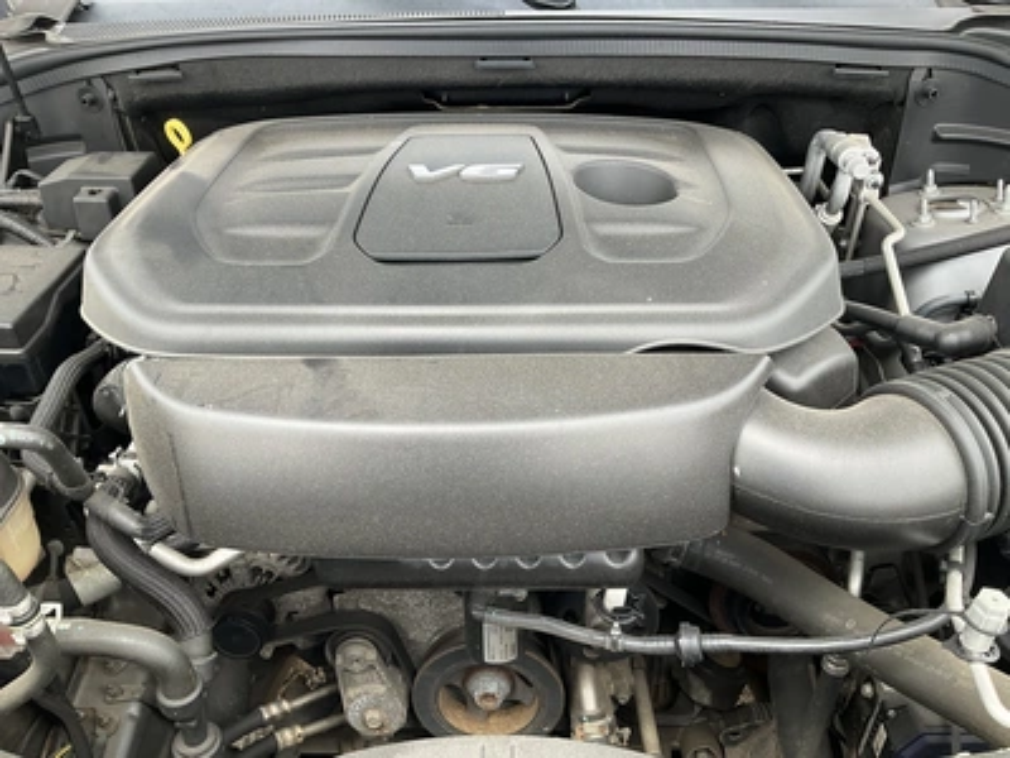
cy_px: 379
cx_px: 505
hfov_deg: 61.7
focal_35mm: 29
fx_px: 846
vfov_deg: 48.2
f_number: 1.8
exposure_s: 1/122
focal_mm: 3
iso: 20
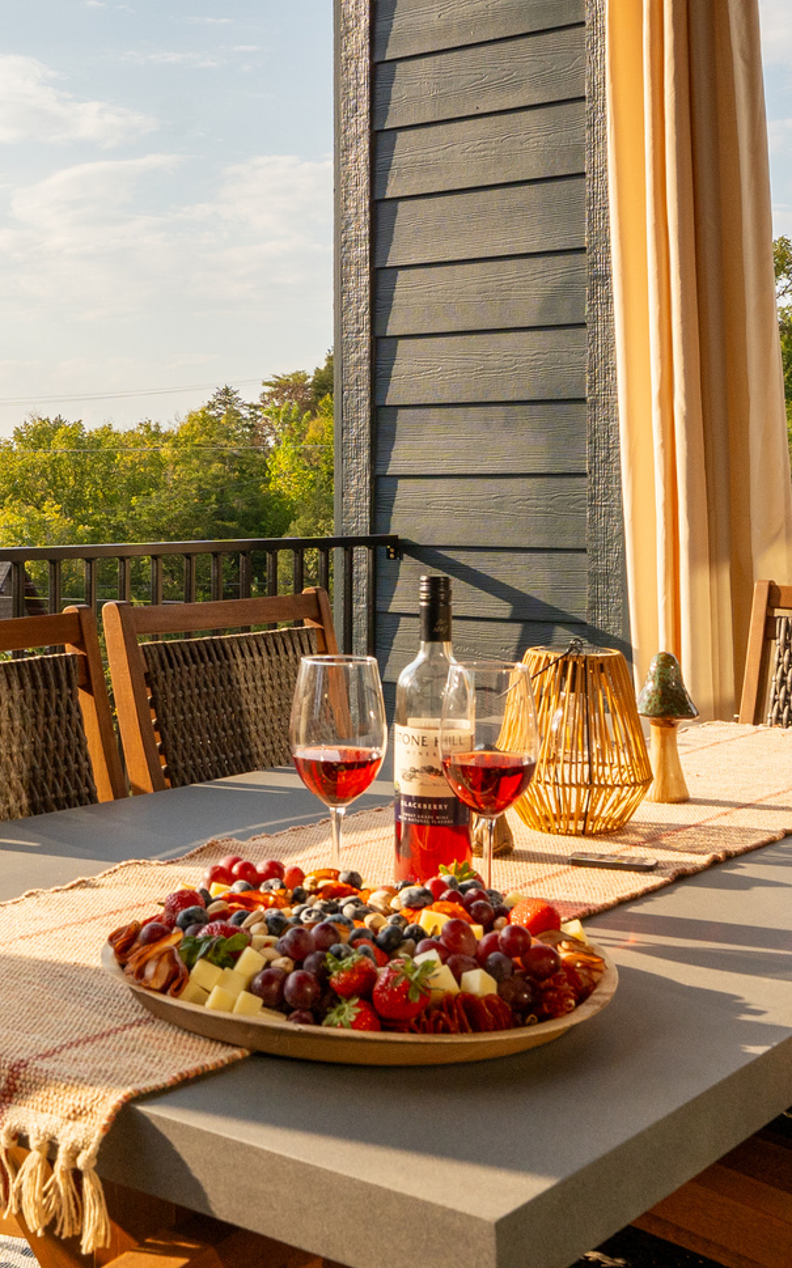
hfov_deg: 26.1
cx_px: 245
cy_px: 485
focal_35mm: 49
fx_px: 1693
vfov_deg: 40.8
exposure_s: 1/640
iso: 250
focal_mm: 16.4
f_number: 8
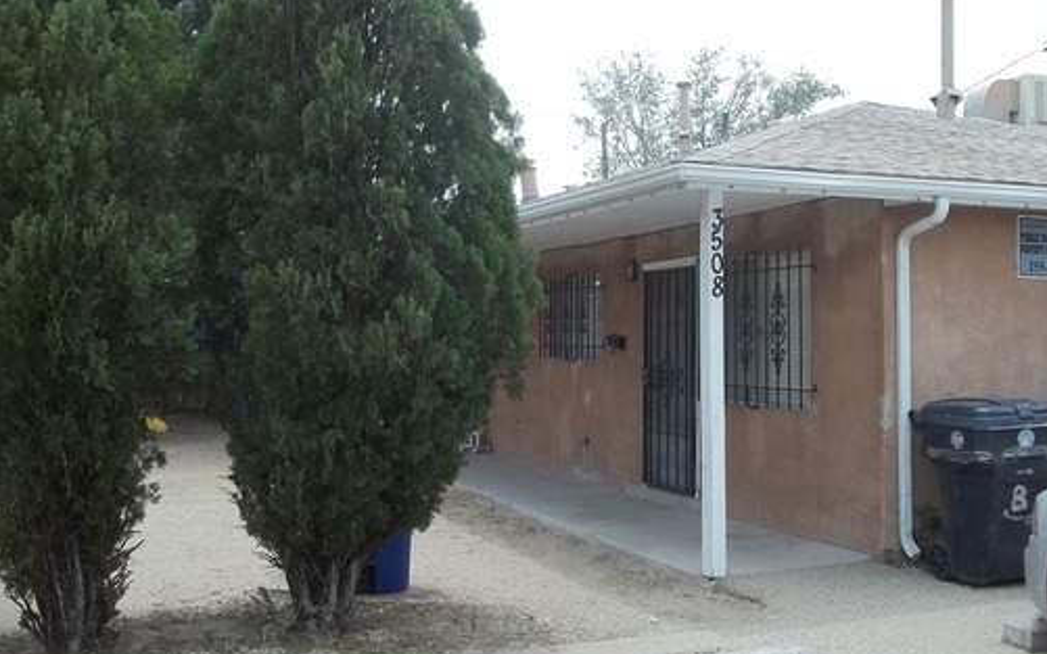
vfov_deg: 32.8
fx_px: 1113
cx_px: 533
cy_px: 318
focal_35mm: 39
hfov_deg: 50.4
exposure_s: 1/400
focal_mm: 6.5
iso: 64
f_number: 3.1
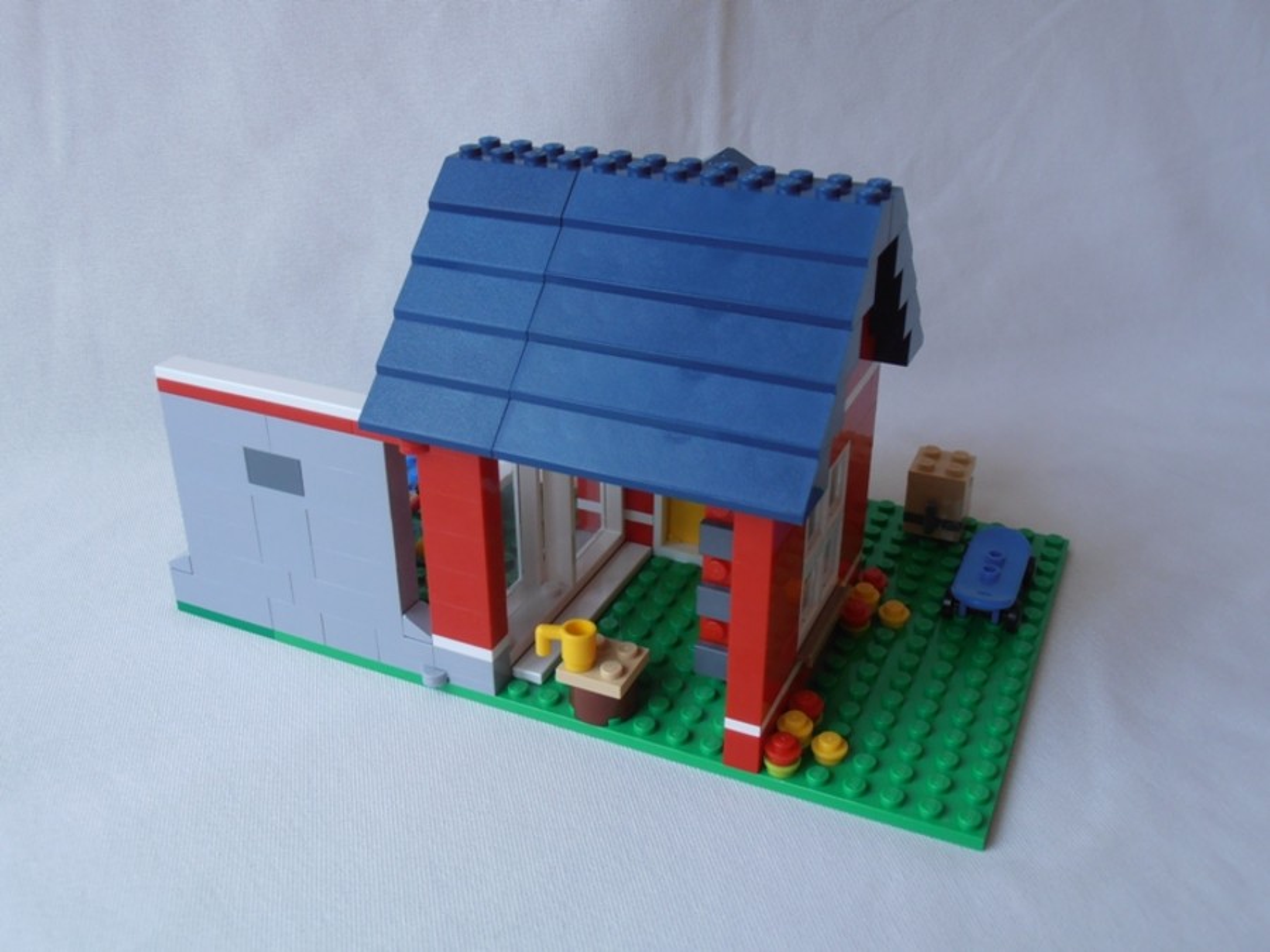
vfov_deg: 38.7
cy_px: 476
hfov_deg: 50.1
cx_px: 635
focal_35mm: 37
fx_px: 1357
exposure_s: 1/80
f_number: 3.9
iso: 80
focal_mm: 6.61
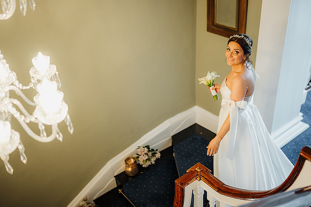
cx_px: 168
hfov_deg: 50.9
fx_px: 326
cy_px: 95
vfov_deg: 35.3
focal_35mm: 38
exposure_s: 1/200
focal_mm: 35
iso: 400
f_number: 1.4
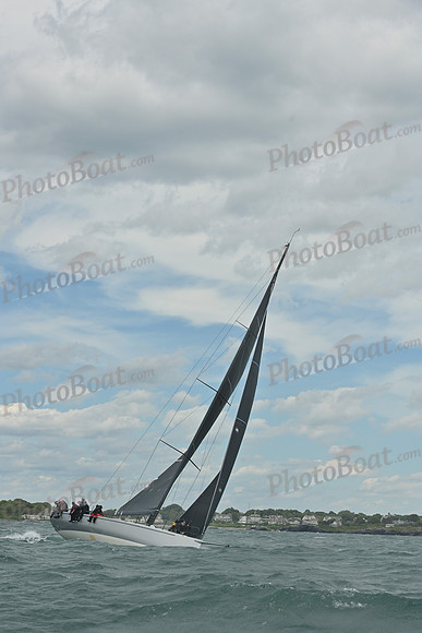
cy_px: 316
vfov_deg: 24.8
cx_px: 211
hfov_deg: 16.7
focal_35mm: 82
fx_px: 1441
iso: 250
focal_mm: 82
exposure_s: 1/1250
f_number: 9
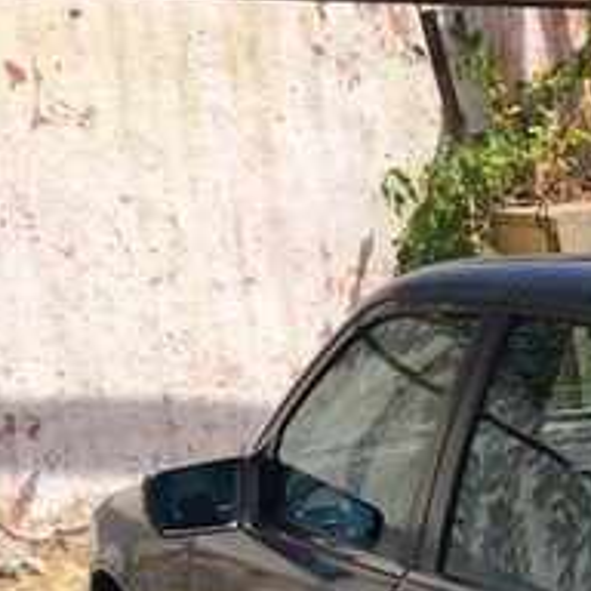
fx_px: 1700
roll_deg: +1.4
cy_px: 743
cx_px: 1007
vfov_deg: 18.5
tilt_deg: -17.7
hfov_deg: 16.9
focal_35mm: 88
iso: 25
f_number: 2.2
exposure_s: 1/718
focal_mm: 4.15
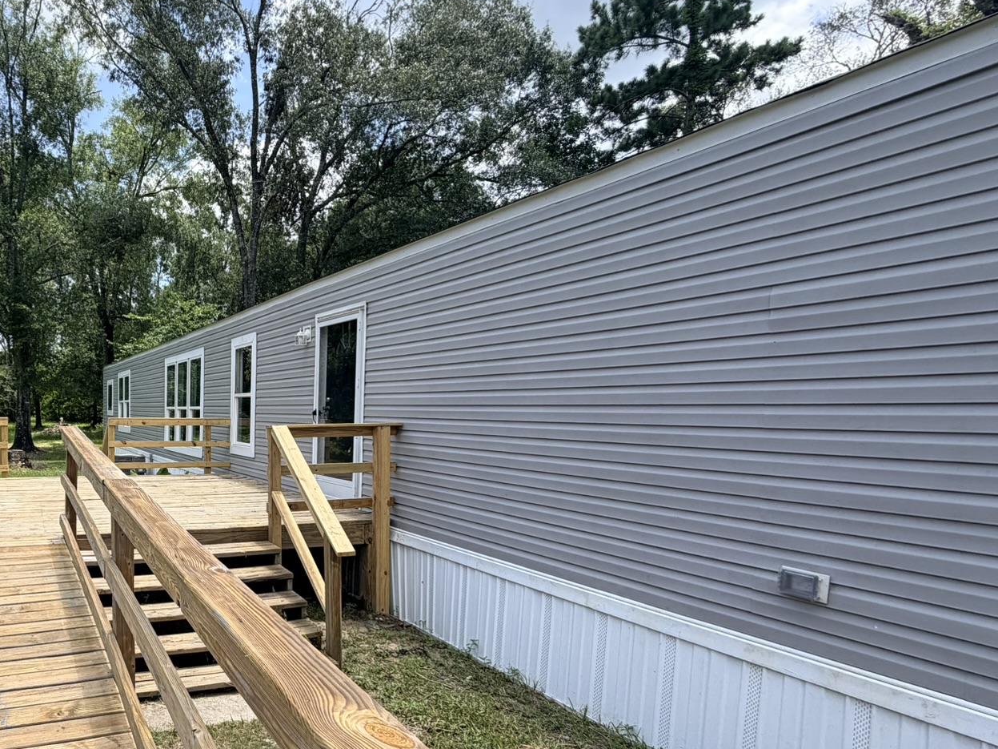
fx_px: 663
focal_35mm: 23
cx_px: 192
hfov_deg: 66.7
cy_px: 441
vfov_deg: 58.5
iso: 40
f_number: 2.2
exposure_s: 1/770
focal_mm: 2.22
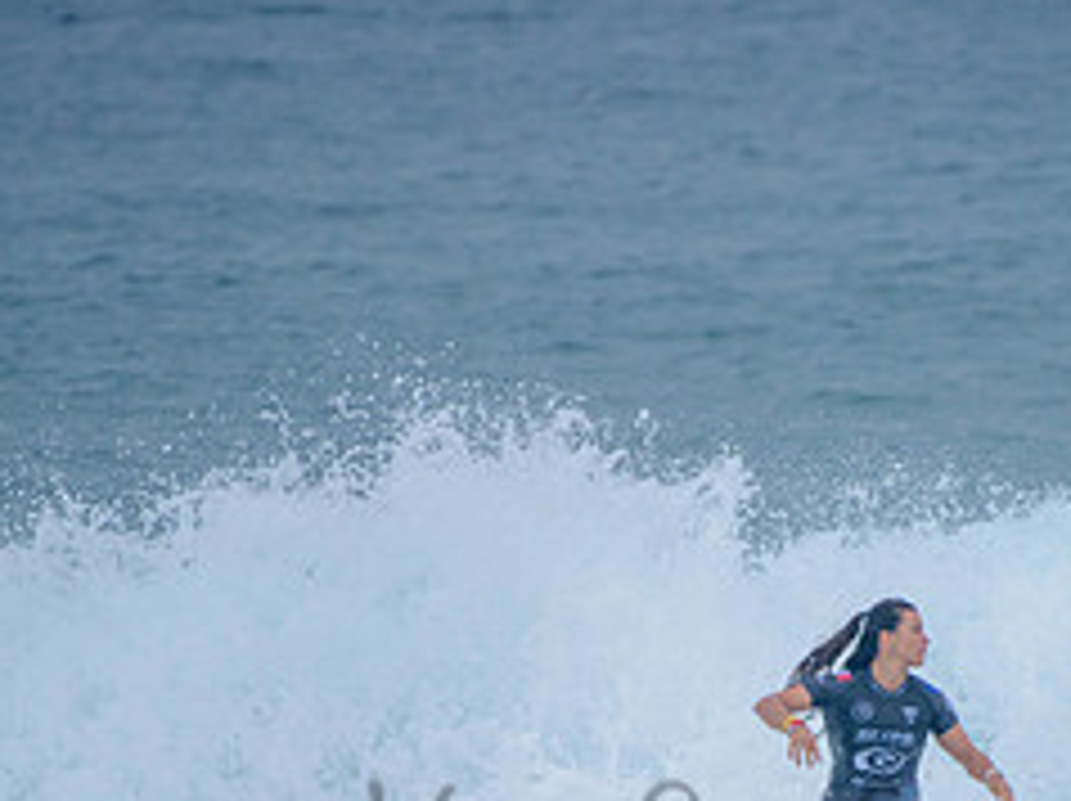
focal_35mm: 1174
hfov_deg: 1.7
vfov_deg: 1.3
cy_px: 812
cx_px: 832
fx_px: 36286
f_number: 5.6
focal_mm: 500
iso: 400
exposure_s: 1/2000
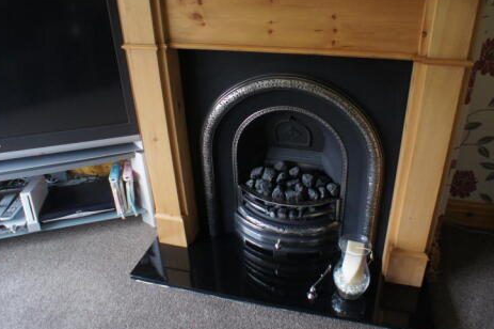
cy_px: 125
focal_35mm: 34
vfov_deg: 38.6
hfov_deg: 55.7
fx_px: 466
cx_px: 272
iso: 640
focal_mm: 16
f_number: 2.8
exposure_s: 1/30
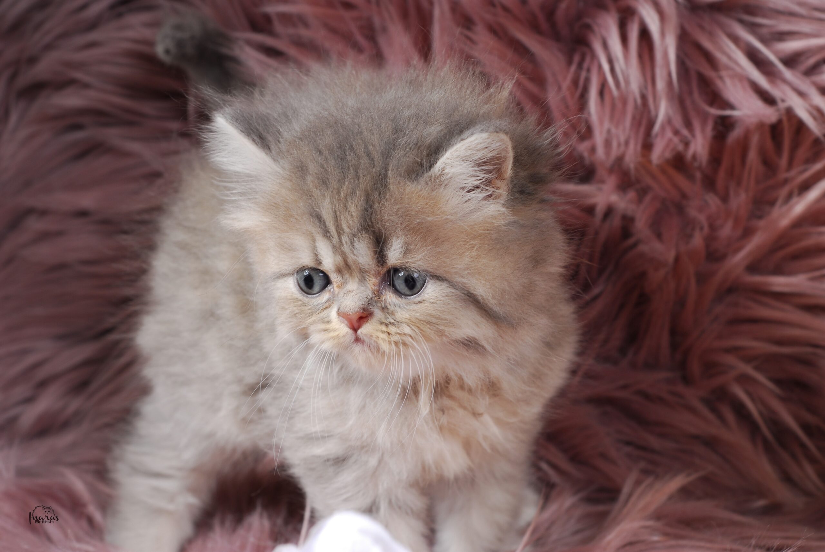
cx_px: 412
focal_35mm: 75
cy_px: 276
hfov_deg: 27.0
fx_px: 1721
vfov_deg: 18.2
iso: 100
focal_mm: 50
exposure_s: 1/160
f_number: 7.1
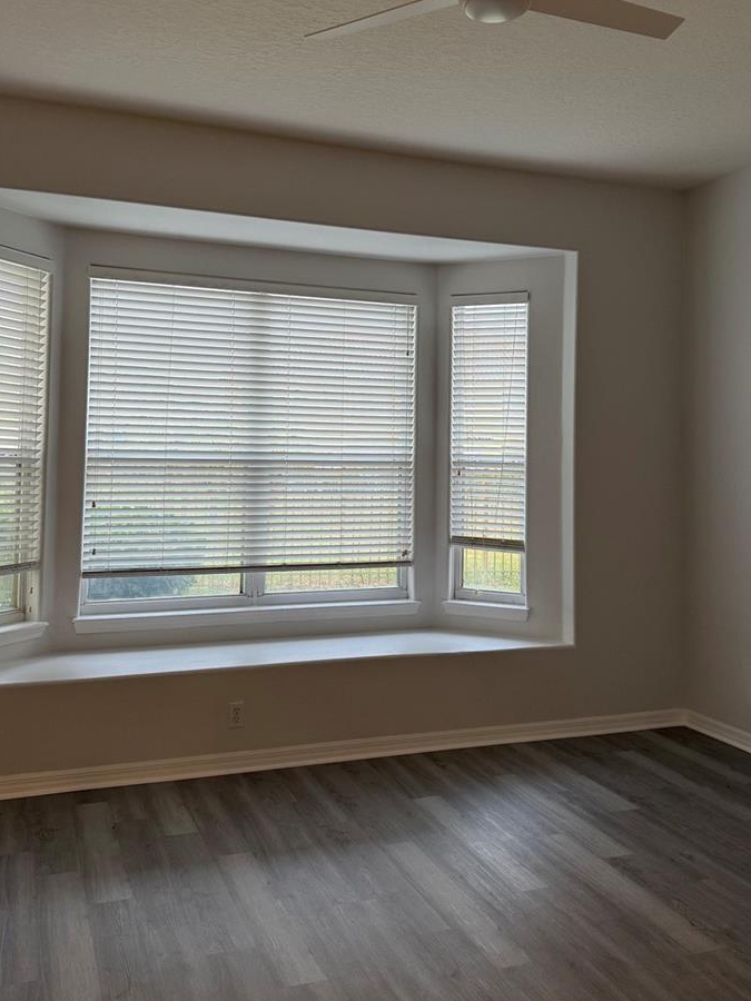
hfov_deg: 44.2
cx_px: 381
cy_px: 437
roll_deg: -0.6
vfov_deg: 56.6
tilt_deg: +4.8
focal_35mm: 32
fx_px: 926
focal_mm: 6.76
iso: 125
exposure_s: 1/60
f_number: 1.78
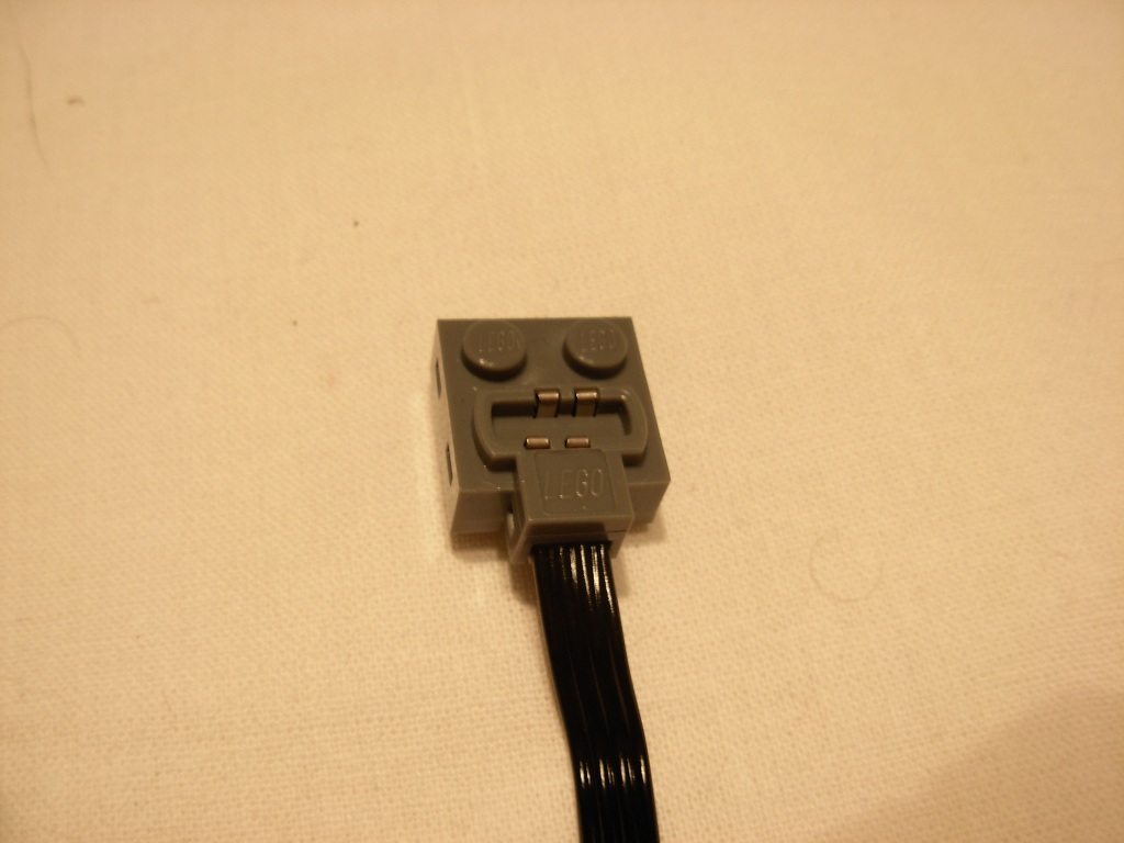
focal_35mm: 38
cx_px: 562
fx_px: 1234
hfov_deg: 49.0
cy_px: 422
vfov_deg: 37.7
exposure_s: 1/6.5
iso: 79
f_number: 2.9
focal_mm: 6.3
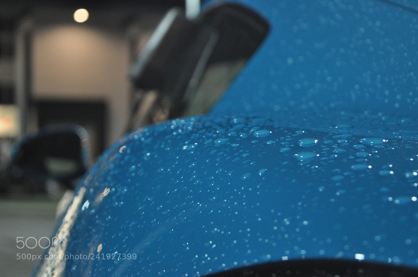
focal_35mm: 82
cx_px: 209
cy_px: 138
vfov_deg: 16.5
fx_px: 957
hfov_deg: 24.6
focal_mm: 55
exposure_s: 1/10
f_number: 5.6
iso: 1600
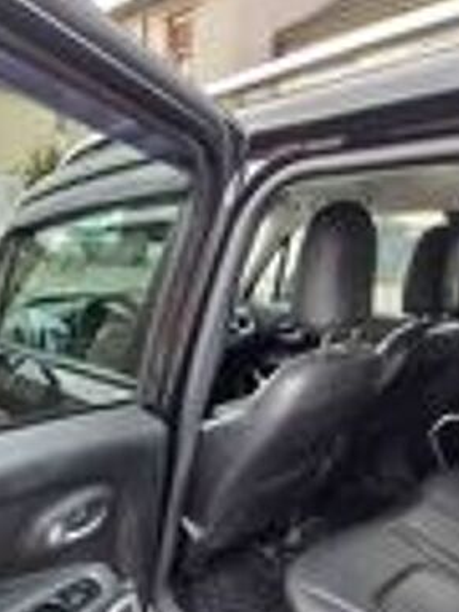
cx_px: 112
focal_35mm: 25
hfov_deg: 52.3
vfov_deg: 65.3
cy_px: 456
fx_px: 442
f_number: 2.2
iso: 320
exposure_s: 1/77
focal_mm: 1.67
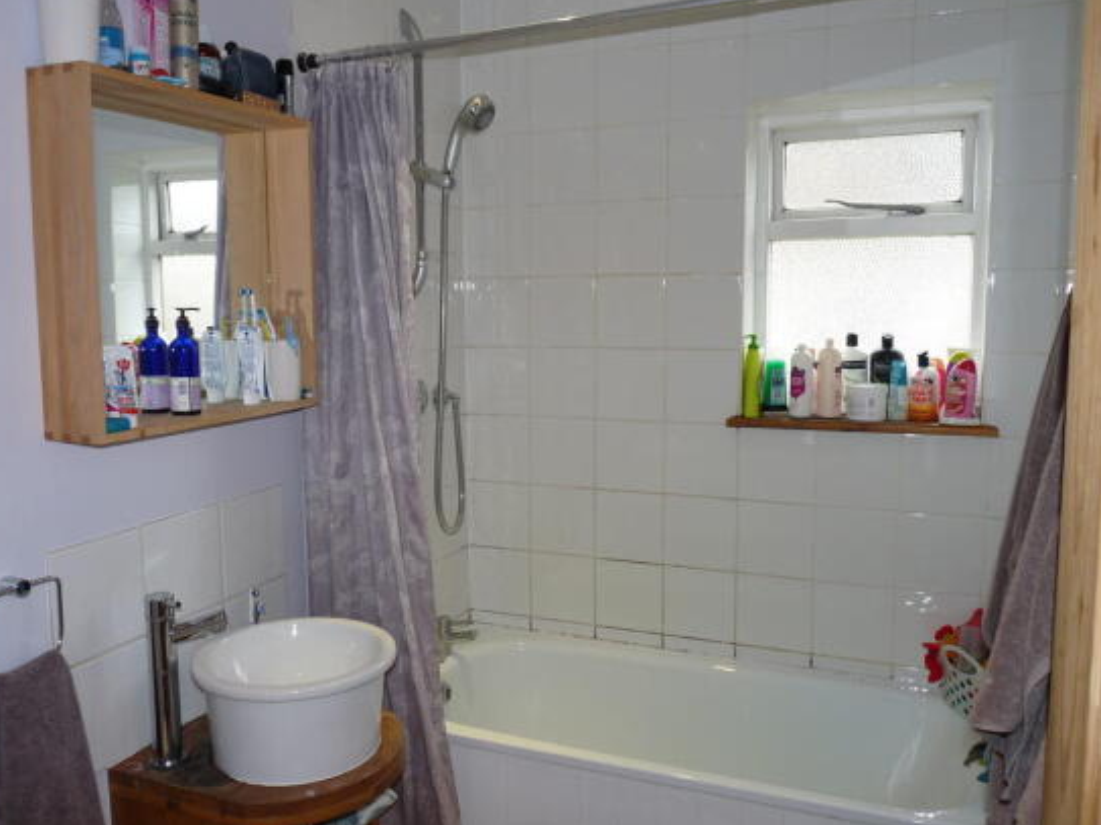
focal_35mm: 29
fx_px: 922
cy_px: 402
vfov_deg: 48.2
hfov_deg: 61.7
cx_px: 532
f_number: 2.8
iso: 100
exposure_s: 1/30
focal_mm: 4.8
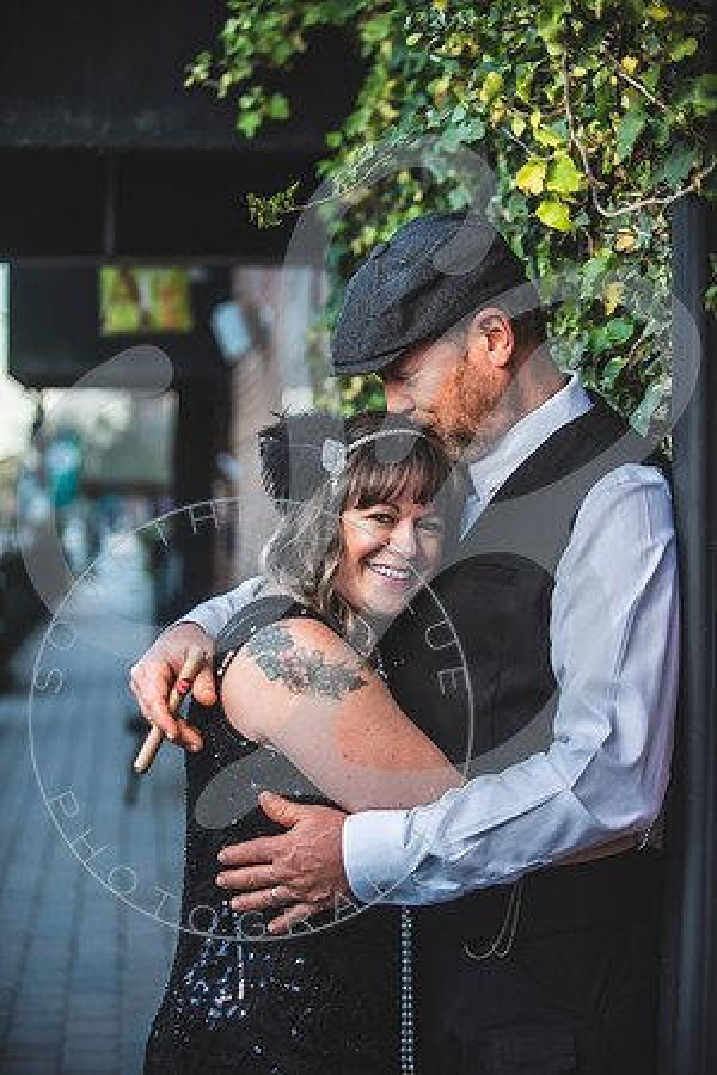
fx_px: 2091
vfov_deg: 28.8
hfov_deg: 19.5
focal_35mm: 70
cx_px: 358
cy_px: 538
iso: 100
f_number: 2.8
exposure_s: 1/250
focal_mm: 70
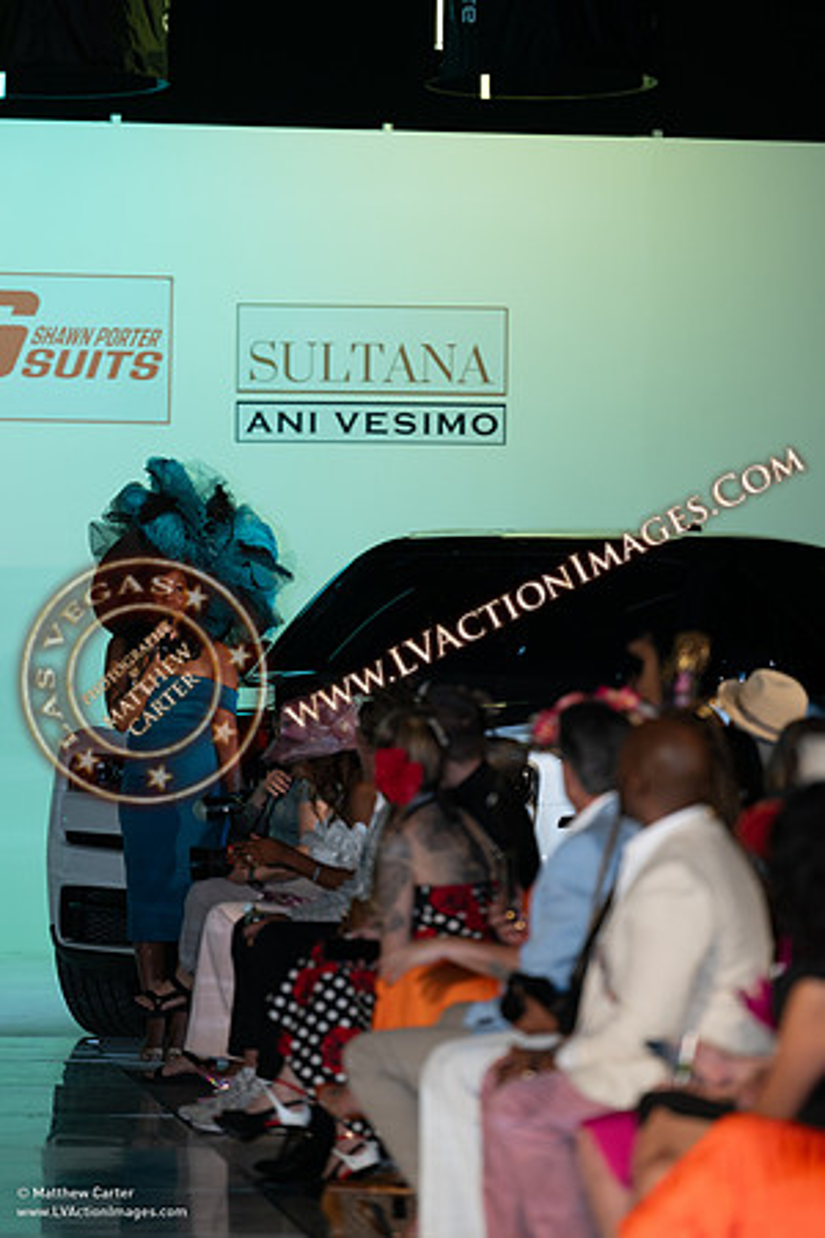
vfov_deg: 10.3
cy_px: 619
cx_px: 412
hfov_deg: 6.9
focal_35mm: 200
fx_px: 6874
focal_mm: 200
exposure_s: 1/200
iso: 400
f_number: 2.8
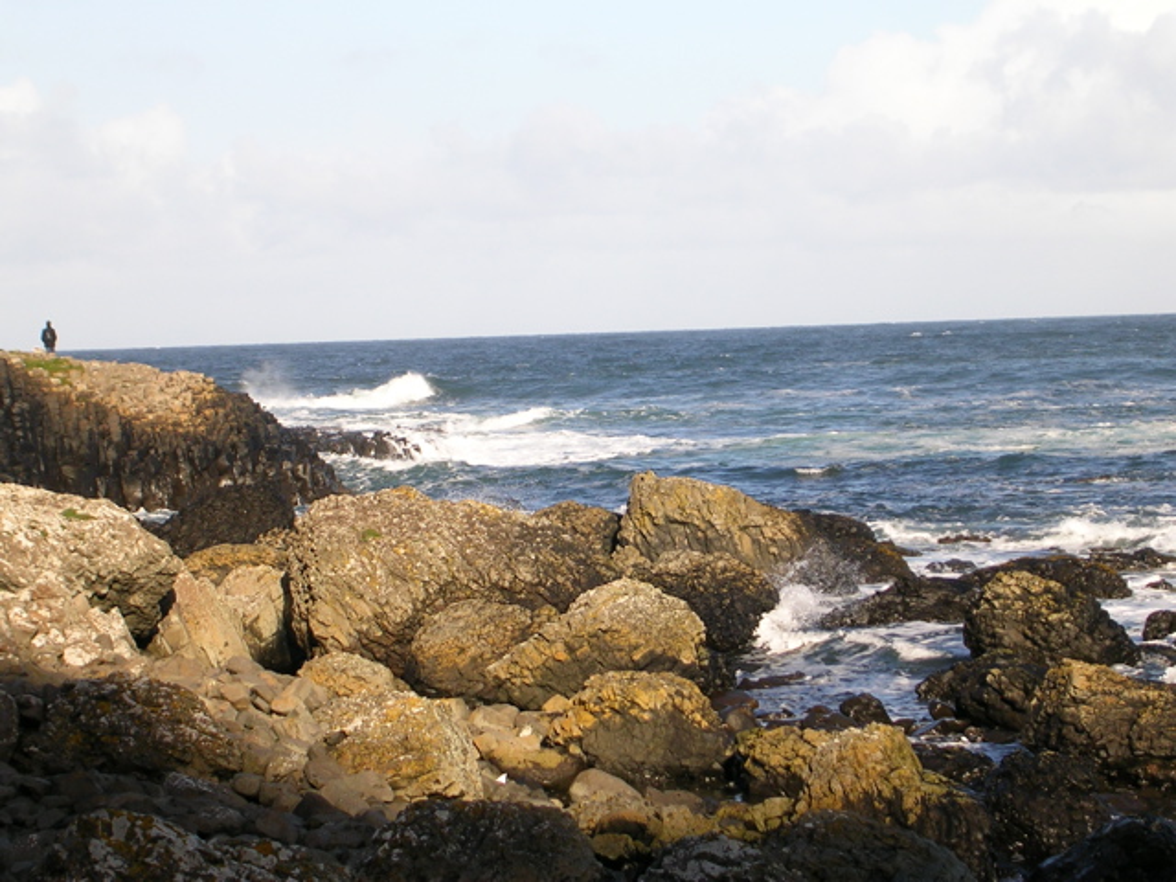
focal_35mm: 115
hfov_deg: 17.1
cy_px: 441
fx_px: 3907
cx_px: 588
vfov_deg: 12.9
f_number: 4.9
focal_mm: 17.4
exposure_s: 1/275
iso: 50
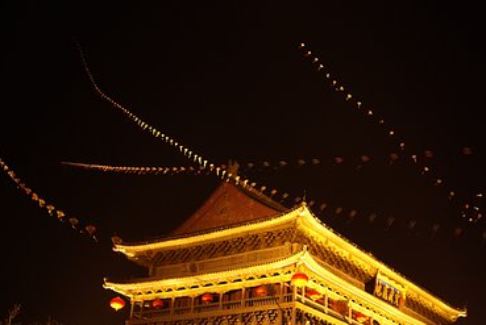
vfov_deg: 27.0
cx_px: 258
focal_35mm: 50
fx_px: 676
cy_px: 202
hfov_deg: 39.5
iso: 100
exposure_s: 1/8
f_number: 2
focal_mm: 24
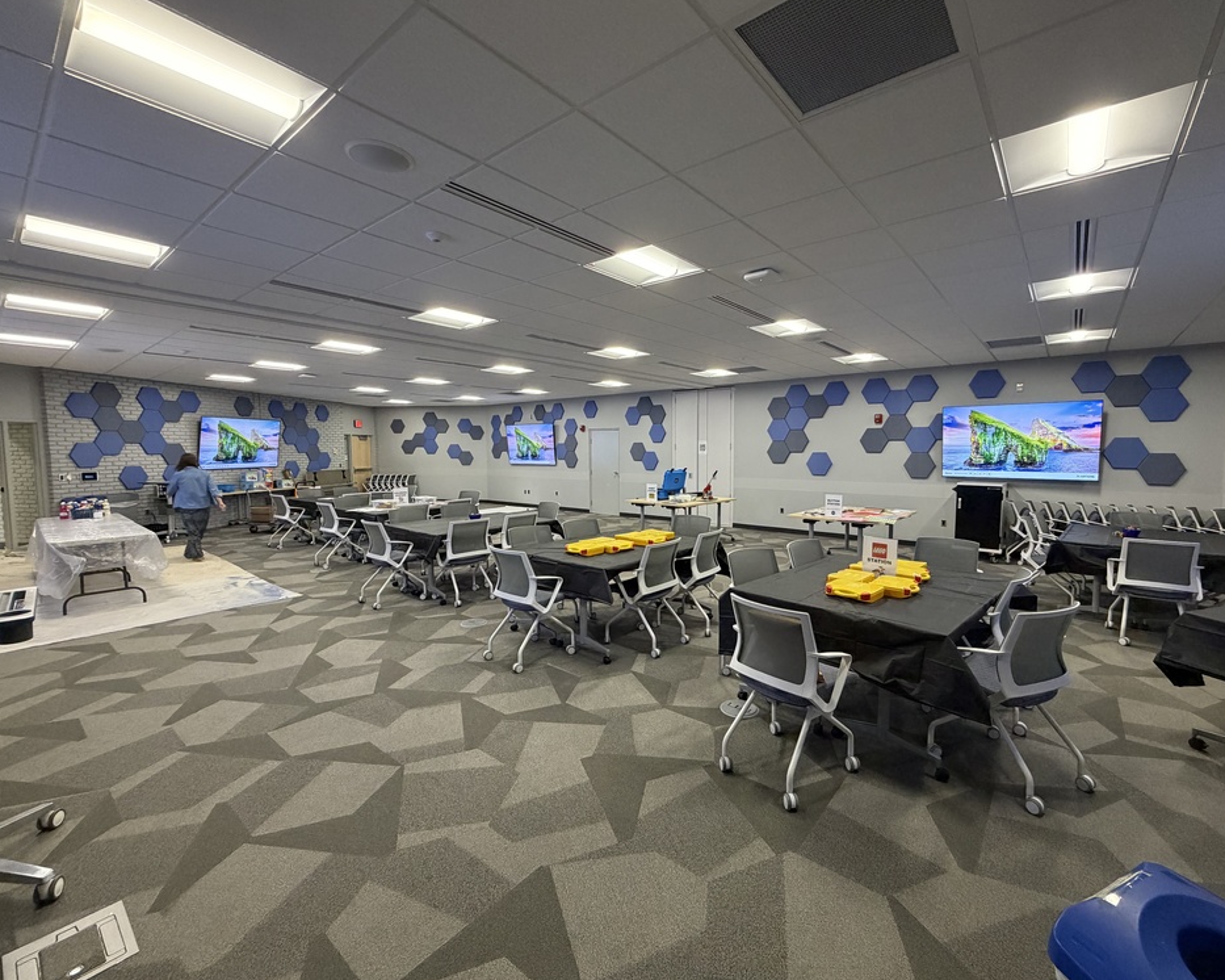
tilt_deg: -3.4
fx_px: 544
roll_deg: +0.0
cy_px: 487
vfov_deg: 84.0
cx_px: 664
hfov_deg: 96.6
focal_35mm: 15
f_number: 2.2
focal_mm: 2.22
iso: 320
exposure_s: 1/60
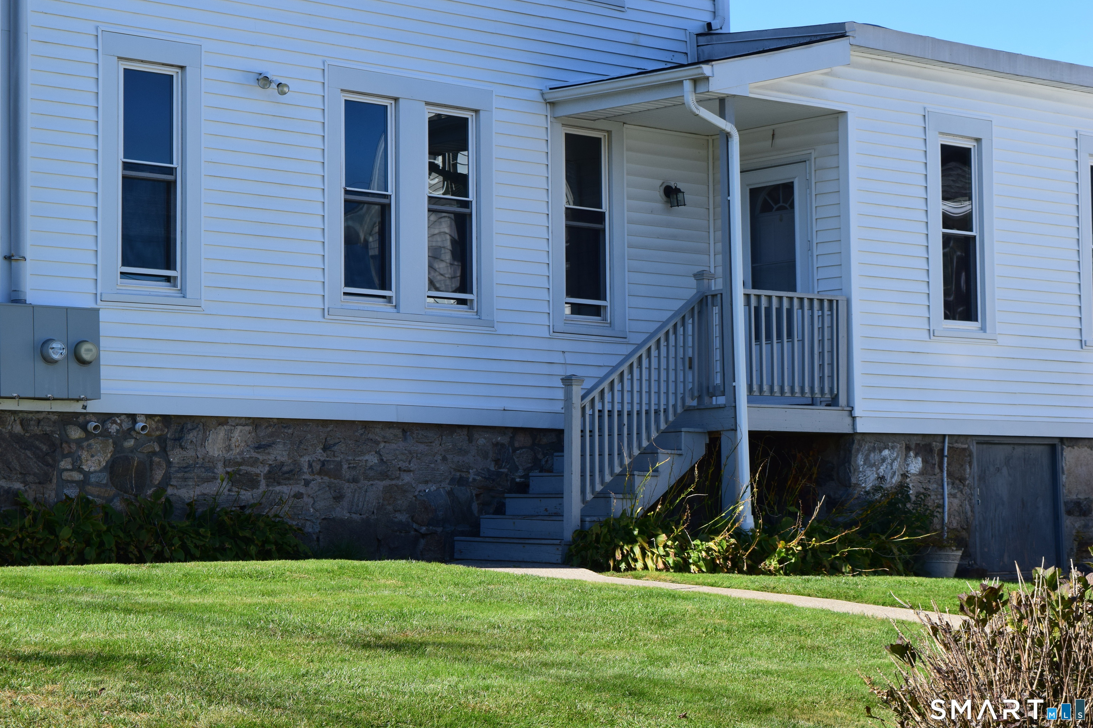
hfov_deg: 24.6
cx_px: 546
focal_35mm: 82
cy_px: 364
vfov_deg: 16.6
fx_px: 2505
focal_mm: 55
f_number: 10
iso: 400
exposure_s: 1/320
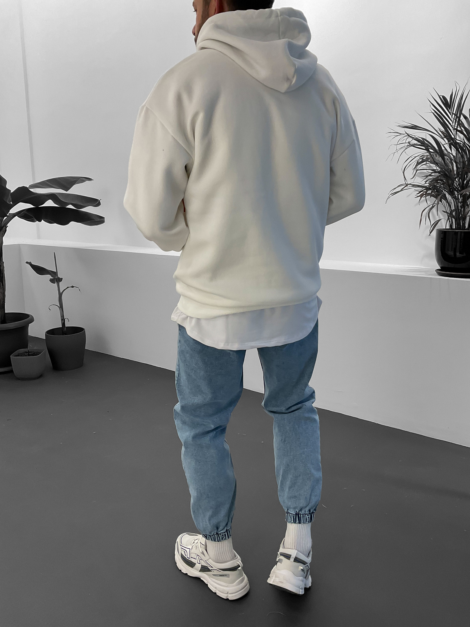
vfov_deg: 61.7
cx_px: 235
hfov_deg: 48.2
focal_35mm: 29
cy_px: 314
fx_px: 525
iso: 40
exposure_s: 1/100
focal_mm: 3
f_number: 1.8
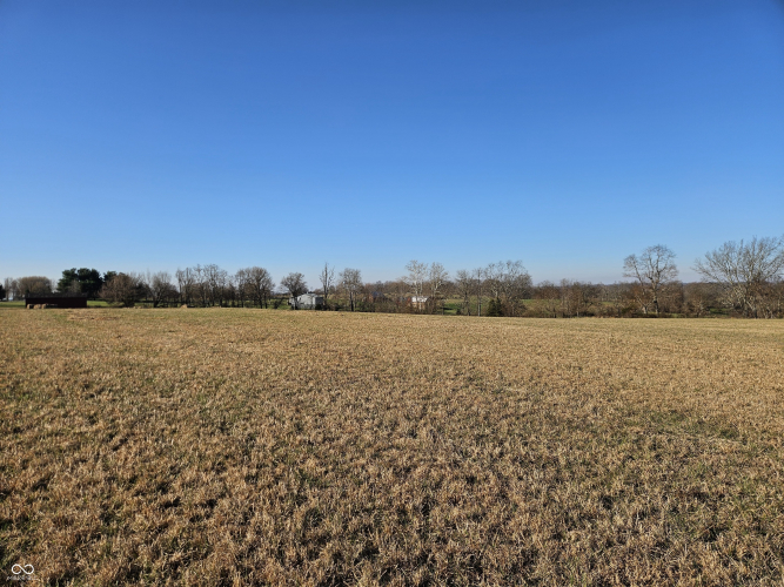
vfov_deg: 58.9
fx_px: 521
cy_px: 294
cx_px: 392
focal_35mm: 23
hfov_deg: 73.9
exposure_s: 1/2169
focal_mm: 5.4
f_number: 1.8
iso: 25
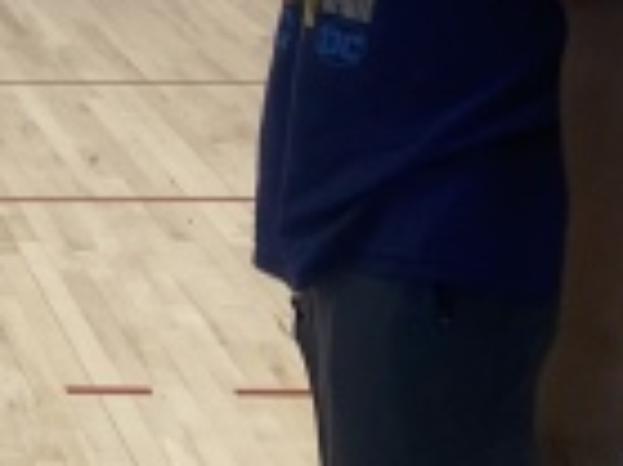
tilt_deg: -13.9
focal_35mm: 150
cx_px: -695
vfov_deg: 9.9
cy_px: 108
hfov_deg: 11.6
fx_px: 2697
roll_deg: +3.8
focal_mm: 4.25
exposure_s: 1/120
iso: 64
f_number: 1.8
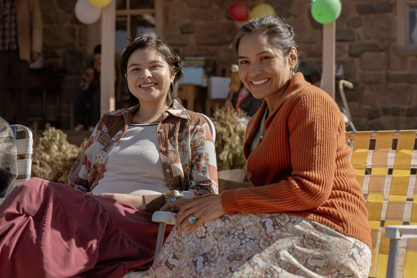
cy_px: 139
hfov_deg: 33.2
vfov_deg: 22.5
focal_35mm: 60
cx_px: 208
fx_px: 700
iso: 400
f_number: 4
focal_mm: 60.4
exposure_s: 1/2000
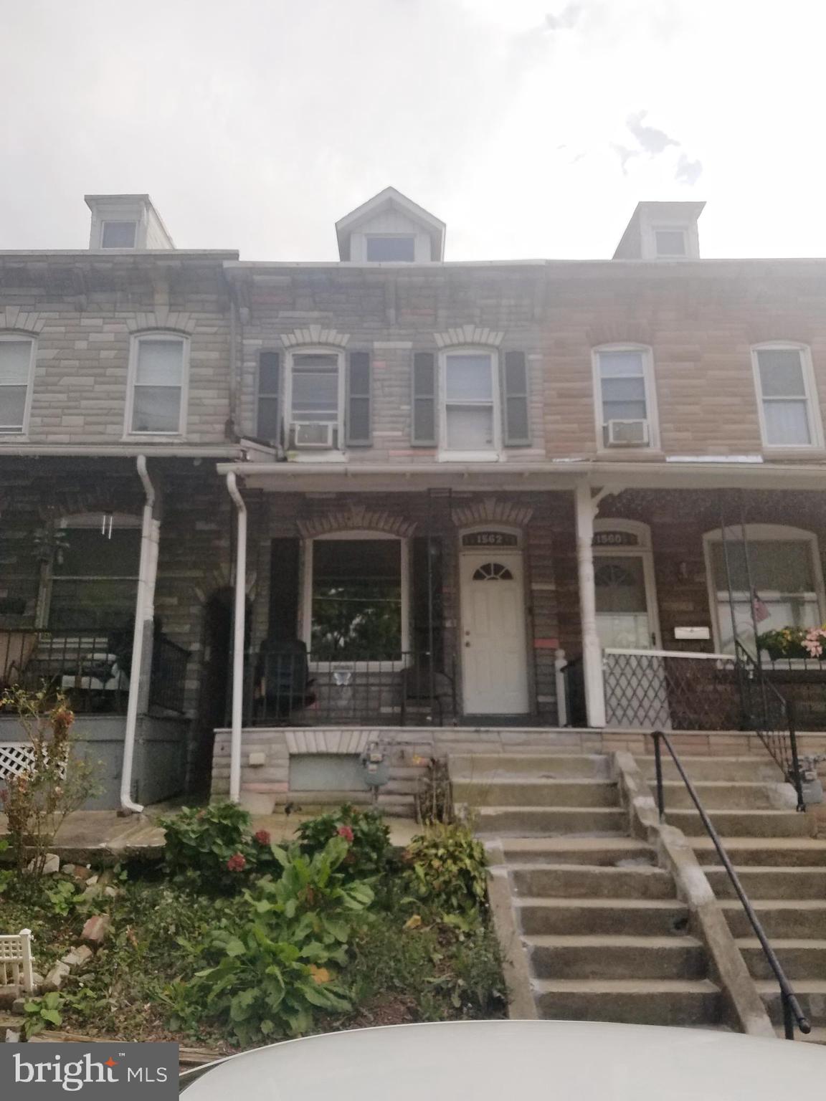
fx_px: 827
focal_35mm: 26
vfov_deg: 67.3
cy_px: 550
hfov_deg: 53.1
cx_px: 413
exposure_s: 1/2928
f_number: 1.7
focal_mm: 4.2
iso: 50
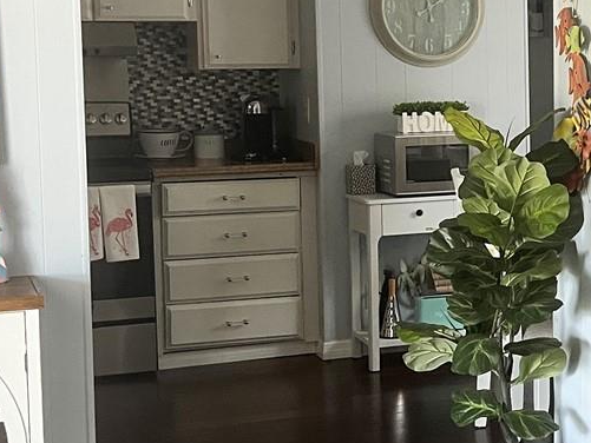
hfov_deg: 22.7
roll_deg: +1.1
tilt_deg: -4.6
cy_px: 168
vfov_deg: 17.8
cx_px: 572
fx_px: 1417
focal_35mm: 83
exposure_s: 1/60
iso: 200
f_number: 1.6
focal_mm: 5.1
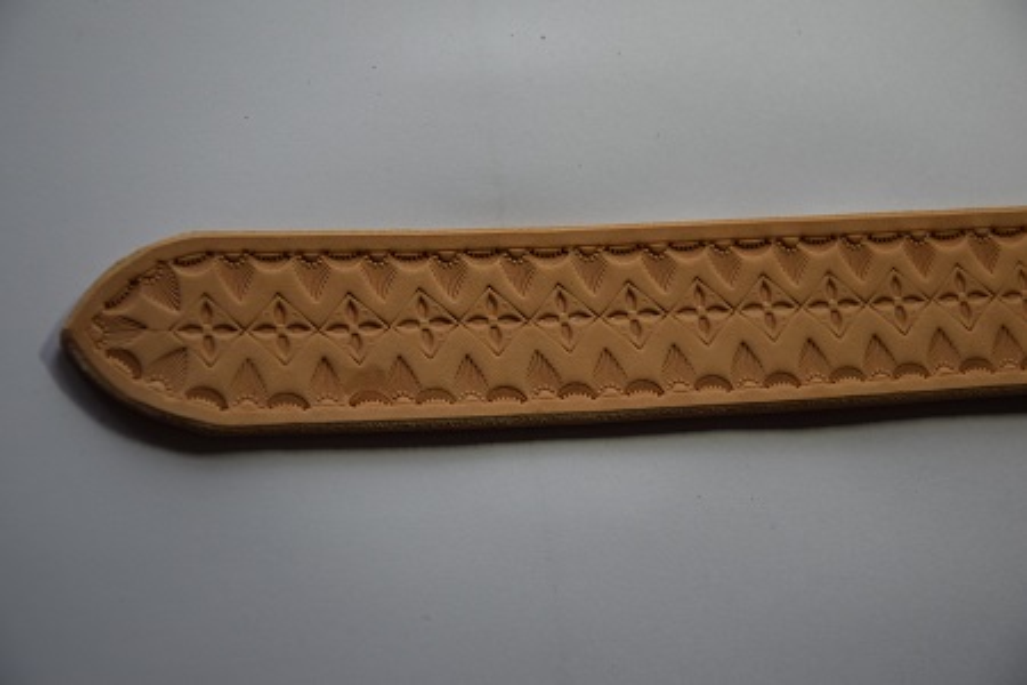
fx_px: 3209
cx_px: 514
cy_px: 342
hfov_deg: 18.2
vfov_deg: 12.2
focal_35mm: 112
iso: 640
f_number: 5.3
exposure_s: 1/100
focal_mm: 75
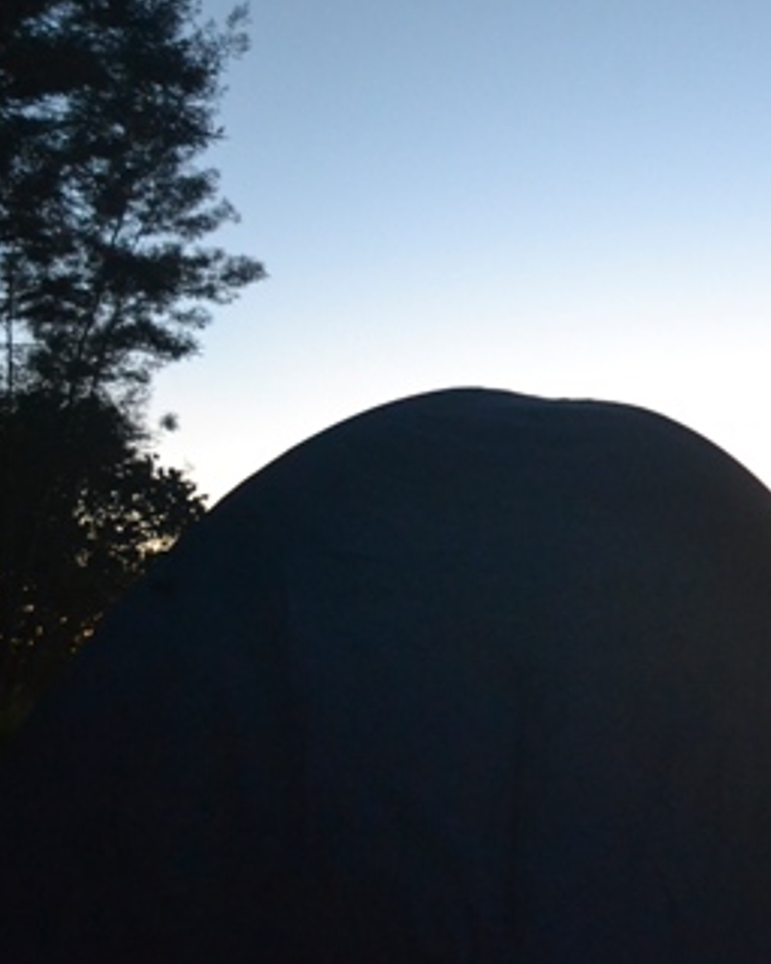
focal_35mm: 62
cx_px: 928
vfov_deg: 30.4
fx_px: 1768
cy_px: 583
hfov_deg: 22.6
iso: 3200
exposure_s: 1/15
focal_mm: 22
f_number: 3.8
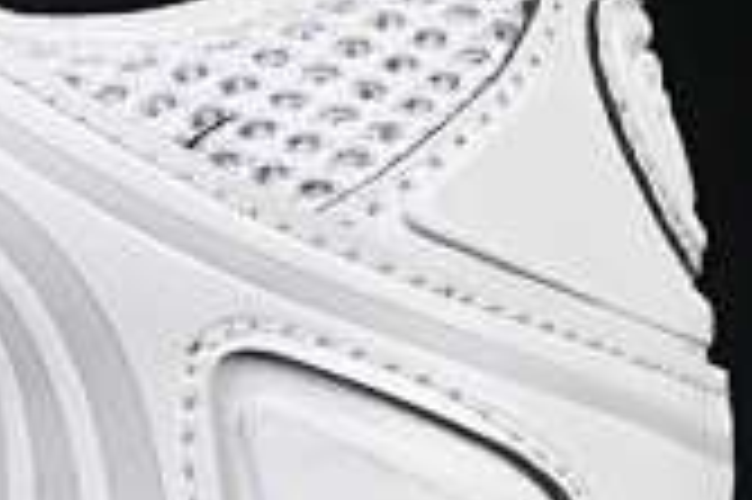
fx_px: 10142
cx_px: -725
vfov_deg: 2.8
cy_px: 293
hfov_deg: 4.2
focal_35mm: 486
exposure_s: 1/80
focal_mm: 50
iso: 160
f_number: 8
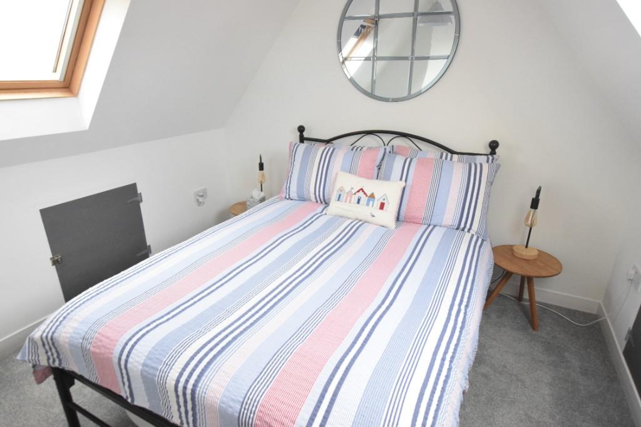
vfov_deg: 63.2
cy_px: 214
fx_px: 347
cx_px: 320
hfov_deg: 85.4
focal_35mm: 20
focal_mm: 13
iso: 3200
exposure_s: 1/125
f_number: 5.6
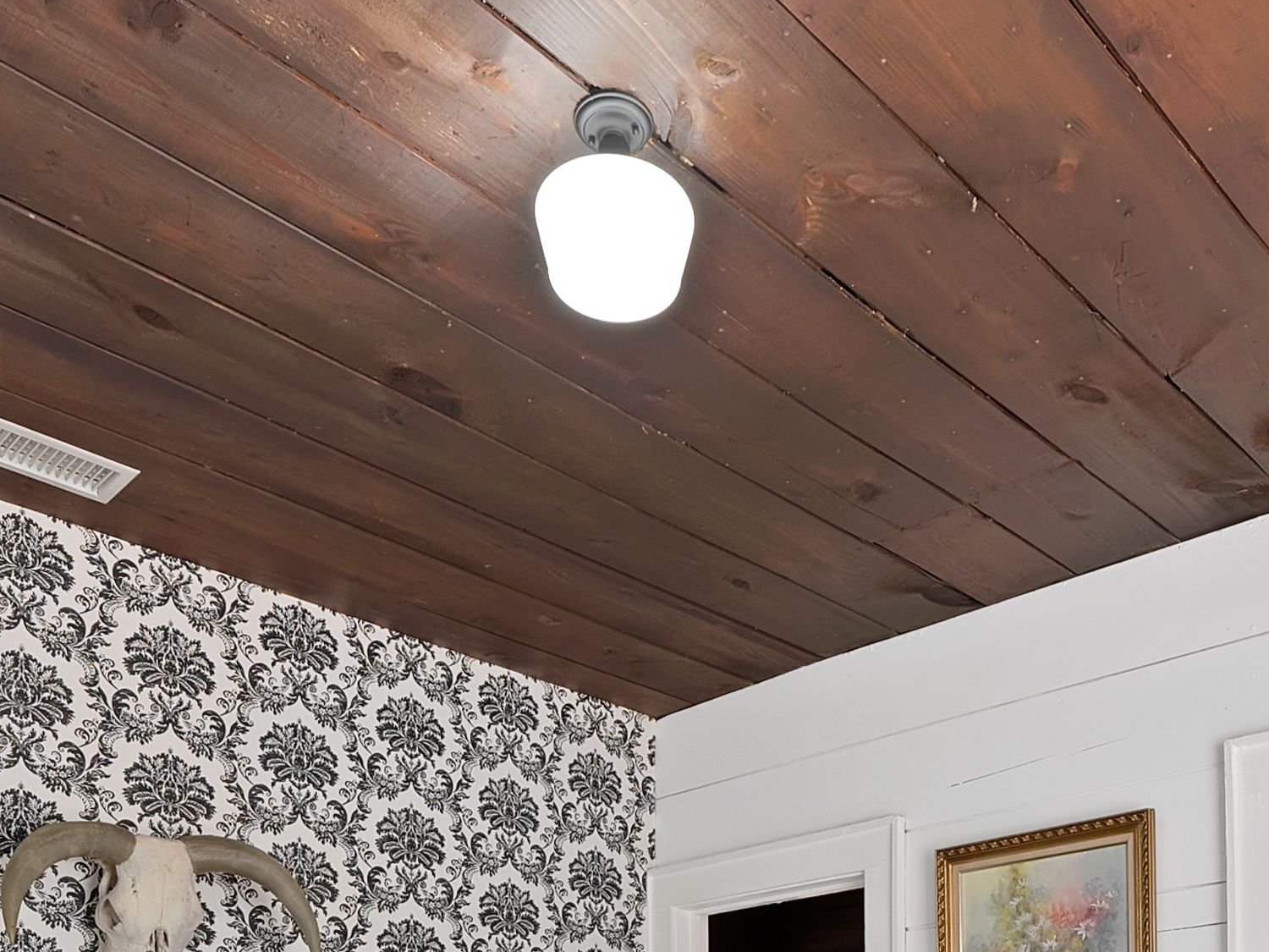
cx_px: 764
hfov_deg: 56.4
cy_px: 1157
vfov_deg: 34.7
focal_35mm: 32
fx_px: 1173
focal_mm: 12
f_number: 9
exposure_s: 1/1.67
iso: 640
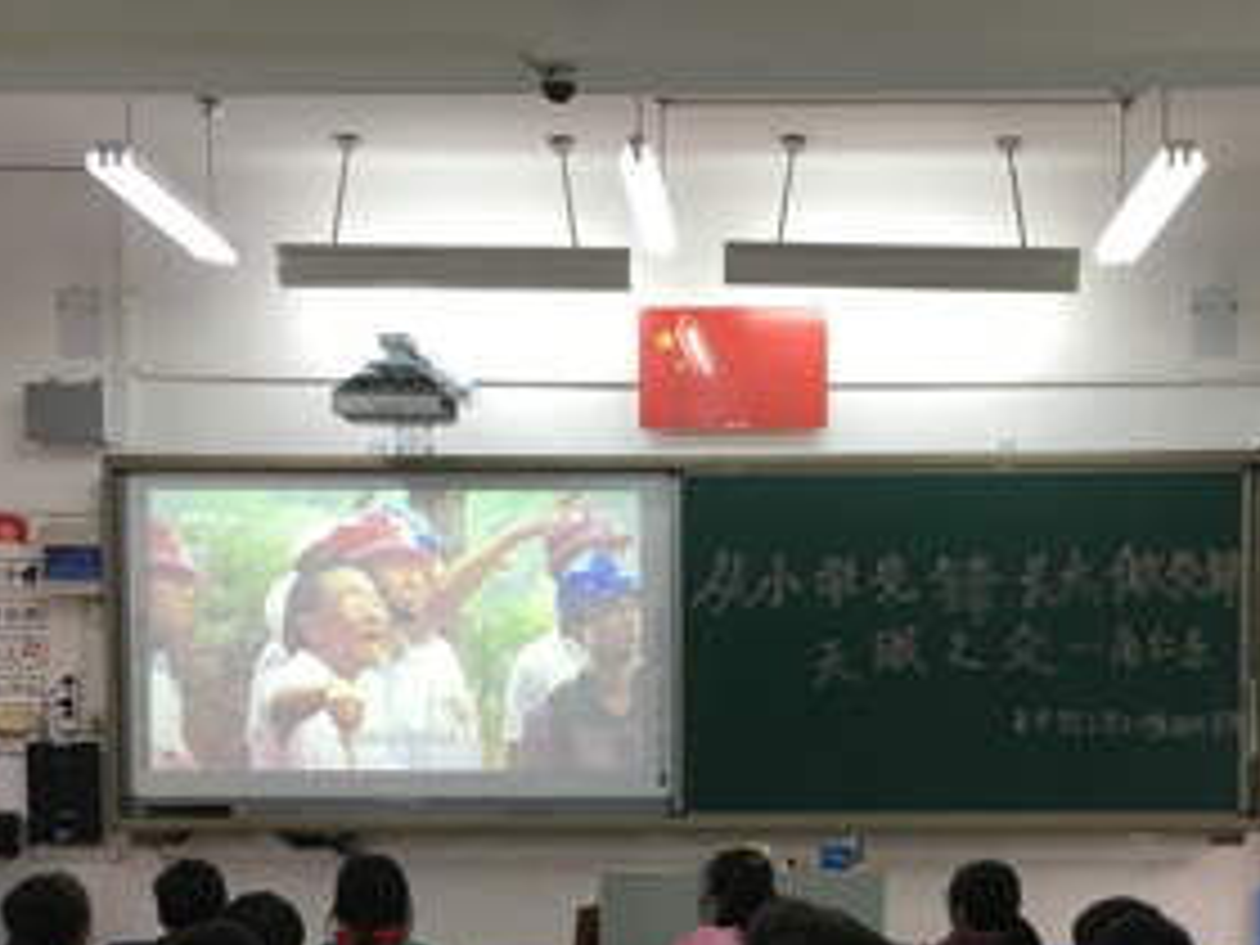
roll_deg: -0.1
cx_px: 783
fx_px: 2075
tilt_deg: -2.7
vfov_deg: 24.9
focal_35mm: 57
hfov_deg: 33.6
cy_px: 850
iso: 32
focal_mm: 4.15
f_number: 2.2
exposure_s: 1/33
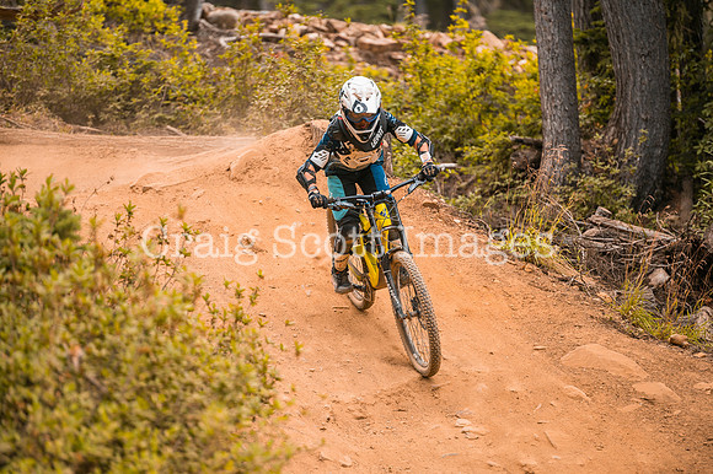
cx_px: 356
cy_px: 237
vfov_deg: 6.9
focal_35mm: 200
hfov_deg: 10.3
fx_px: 3959
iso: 560
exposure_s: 1/1600
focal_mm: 200
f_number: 2.8
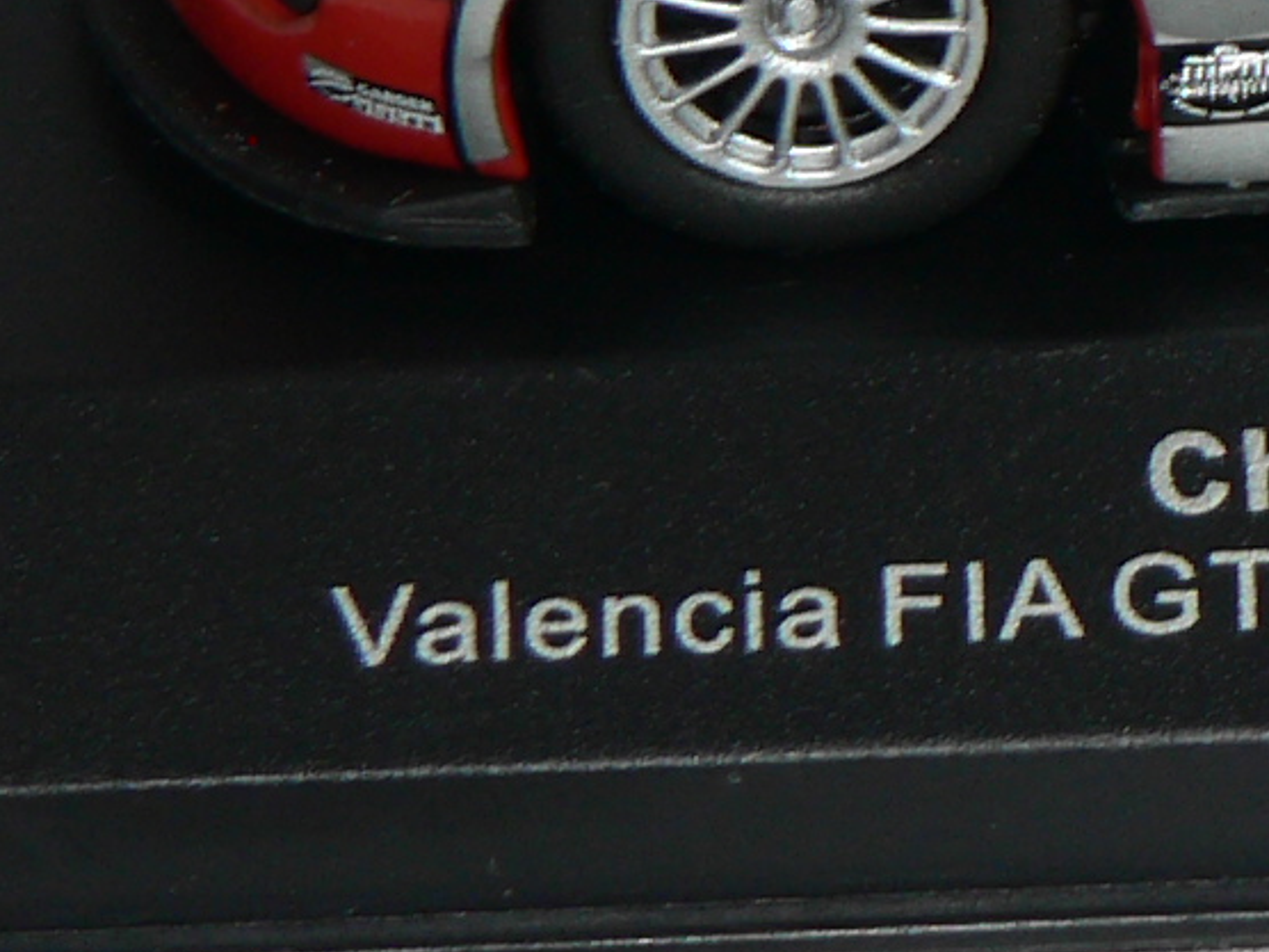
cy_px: -678
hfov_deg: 5.1
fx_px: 14187
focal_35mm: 387
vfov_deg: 3.8
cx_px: 1853
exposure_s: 1/60
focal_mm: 14
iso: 80
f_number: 3.2
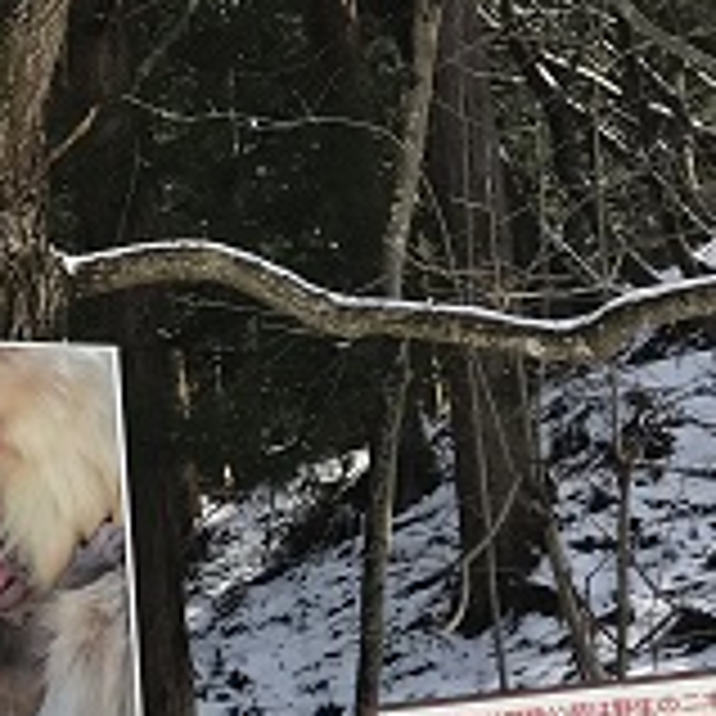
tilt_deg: +11.3
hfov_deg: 14.1
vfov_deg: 15.3
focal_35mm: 112
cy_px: 734
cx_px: -509
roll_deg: +1.4
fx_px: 2621
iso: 20
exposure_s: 1/476
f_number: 1.8
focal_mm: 3.99
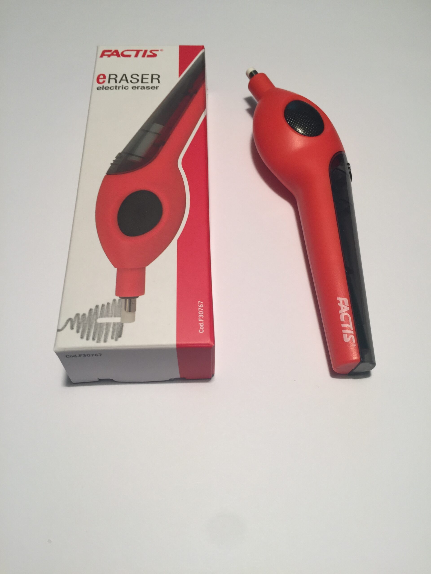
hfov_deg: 48.2
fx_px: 481
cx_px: 216
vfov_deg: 61.7
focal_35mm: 29
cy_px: 287
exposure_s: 1/100
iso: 50
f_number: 2.2
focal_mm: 4.15
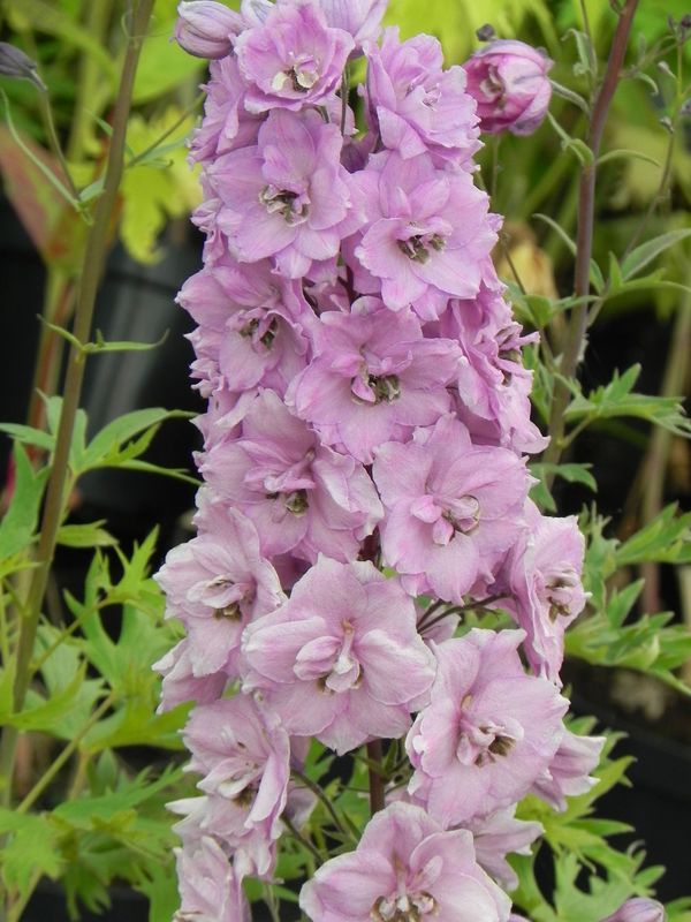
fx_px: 6574
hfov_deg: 6.0
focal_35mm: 247
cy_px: 461
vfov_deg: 8.0
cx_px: 346
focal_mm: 44
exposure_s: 1/160
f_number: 5.6
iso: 160
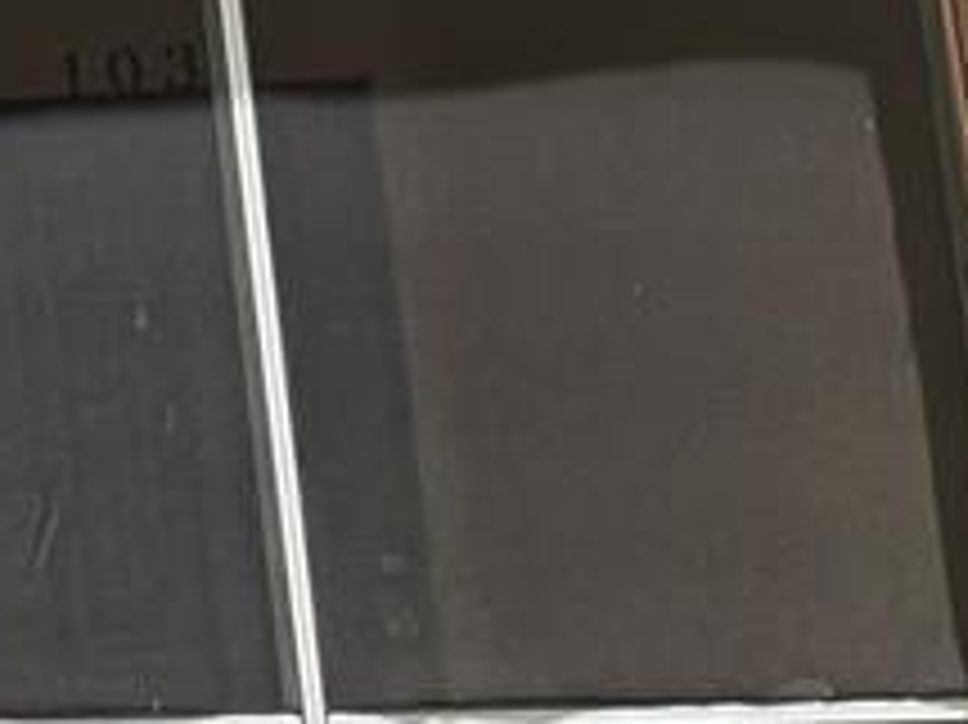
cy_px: -657
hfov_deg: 8.5
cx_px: -2283
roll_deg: +1.1
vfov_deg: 8.0
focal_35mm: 179
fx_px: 5003
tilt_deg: +12.3
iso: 80
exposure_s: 1/1122
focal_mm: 6.76
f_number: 1.78
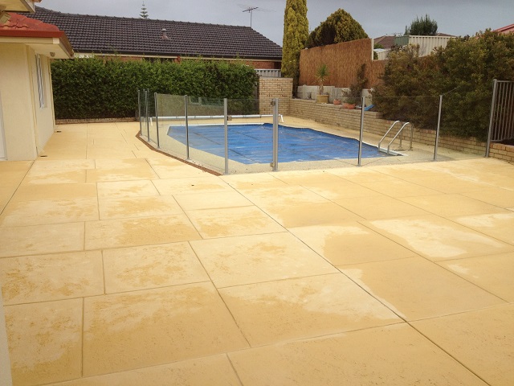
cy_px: 193
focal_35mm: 35
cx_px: 257
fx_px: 520
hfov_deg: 52.6
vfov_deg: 40.7
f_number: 2.4
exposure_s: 1/1842
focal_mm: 4.28
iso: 64
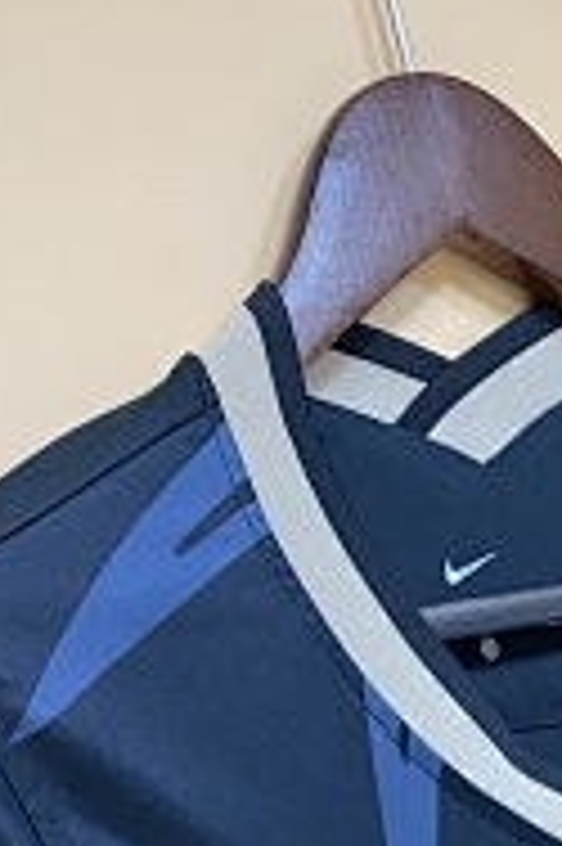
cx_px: 384
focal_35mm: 72
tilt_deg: -8.3
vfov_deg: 24.4
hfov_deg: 18.8
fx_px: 1689
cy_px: 1116
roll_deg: +14.0
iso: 400
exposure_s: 1/50
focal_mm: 4.25
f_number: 1.8
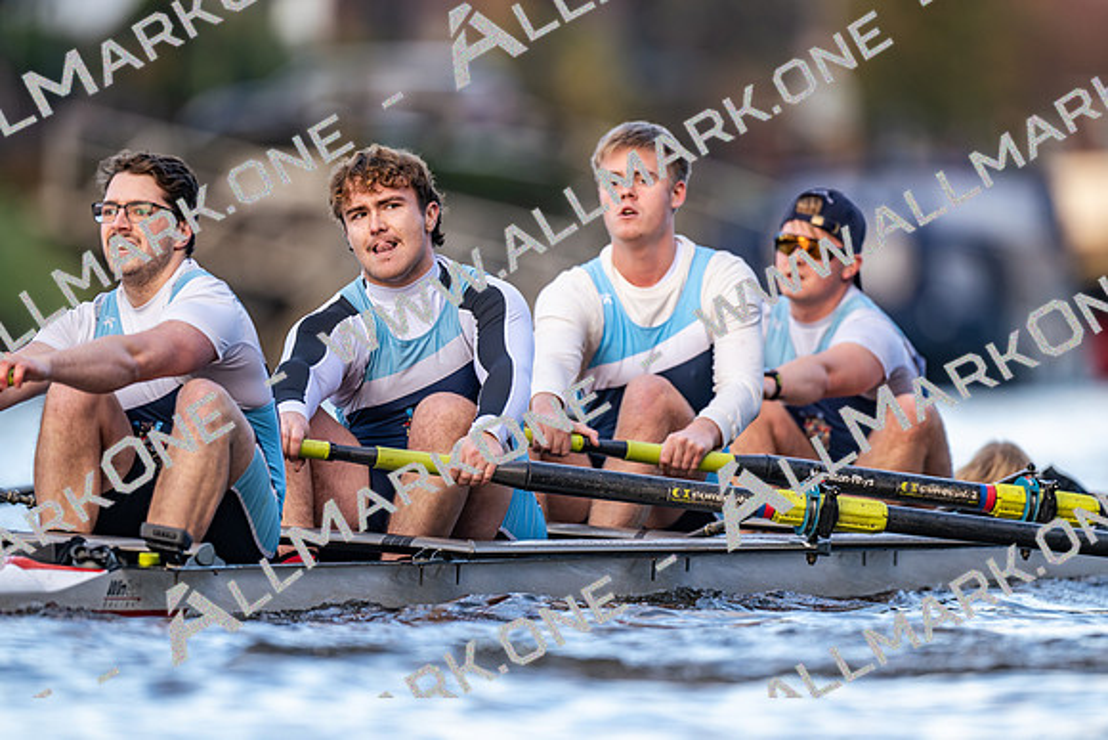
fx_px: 18470
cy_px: 370
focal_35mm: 600
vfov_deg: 2.3
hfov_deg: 3.4
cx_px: 554
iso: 1800
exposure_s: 1/2500
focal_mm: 600
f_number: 4
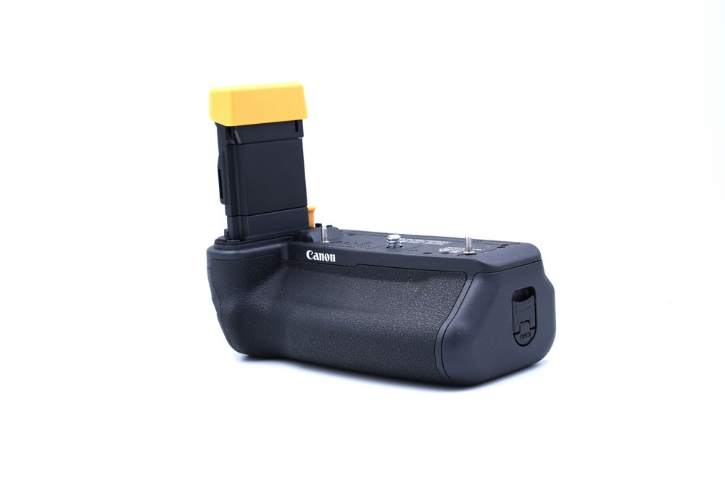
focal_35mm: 55
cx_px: 362
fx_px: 1108
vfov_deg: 24.6
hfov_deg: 36.2
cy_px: 242
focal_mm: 55
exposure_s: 1/125
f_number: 14
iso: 800
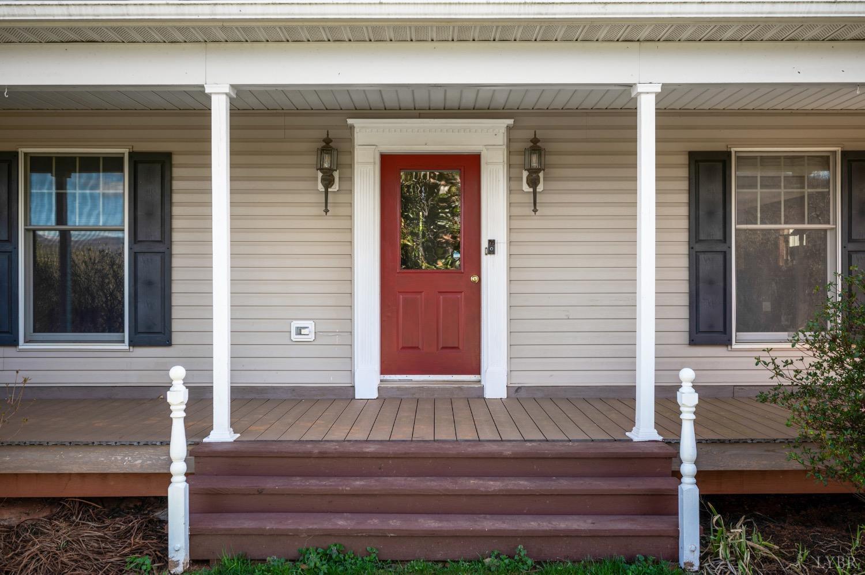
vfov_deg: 43.5
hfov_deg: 62.0
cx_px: 432
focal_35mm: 30
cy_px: 288
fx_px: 720
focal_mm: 30
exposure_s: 1/250
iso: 200
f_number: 4
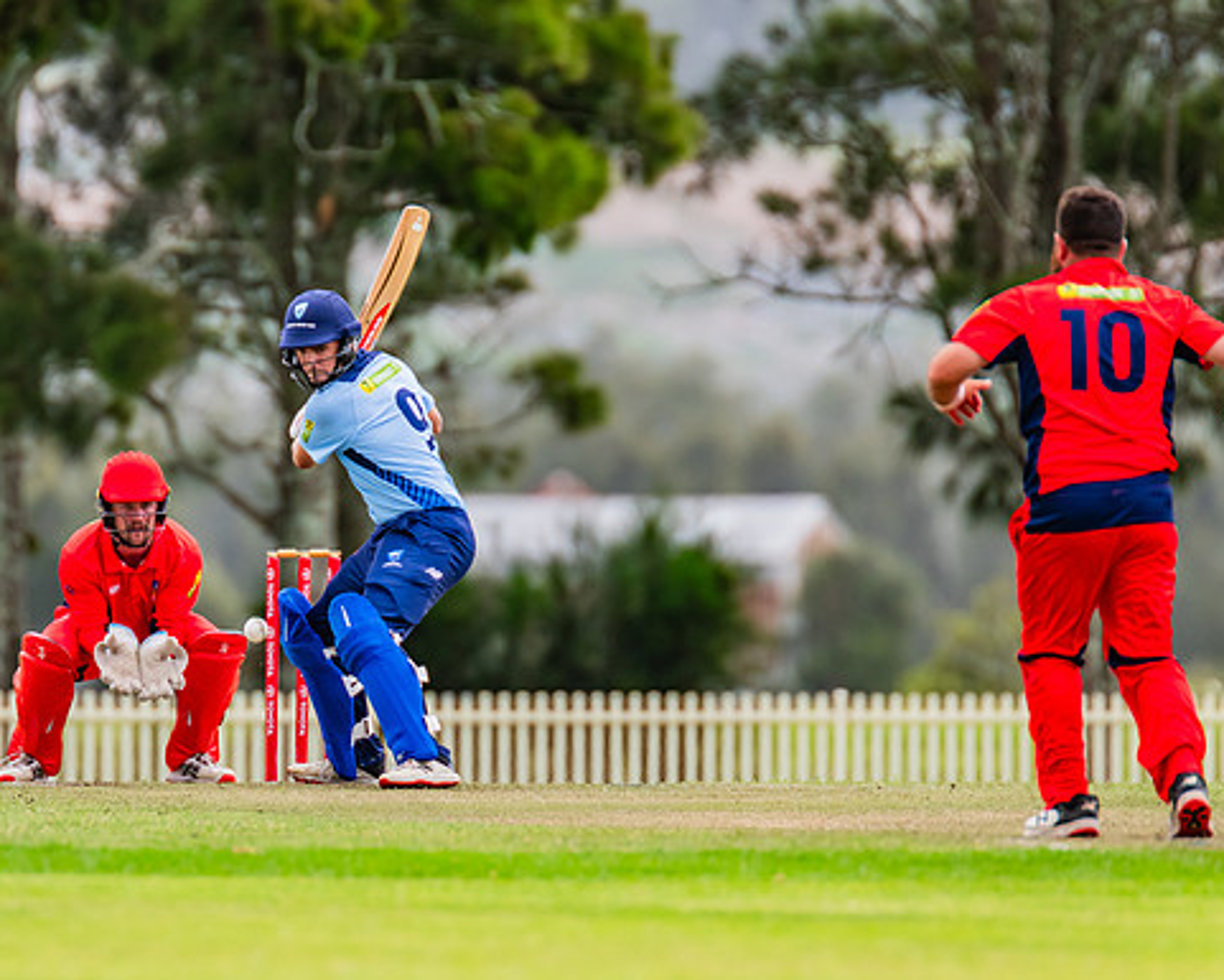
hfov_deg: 2.4
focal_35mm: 810
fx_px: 29349
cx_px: 366
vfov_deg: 1.9
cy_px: 473
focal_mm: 600
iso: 800
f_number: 6.3
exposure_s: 1/1250
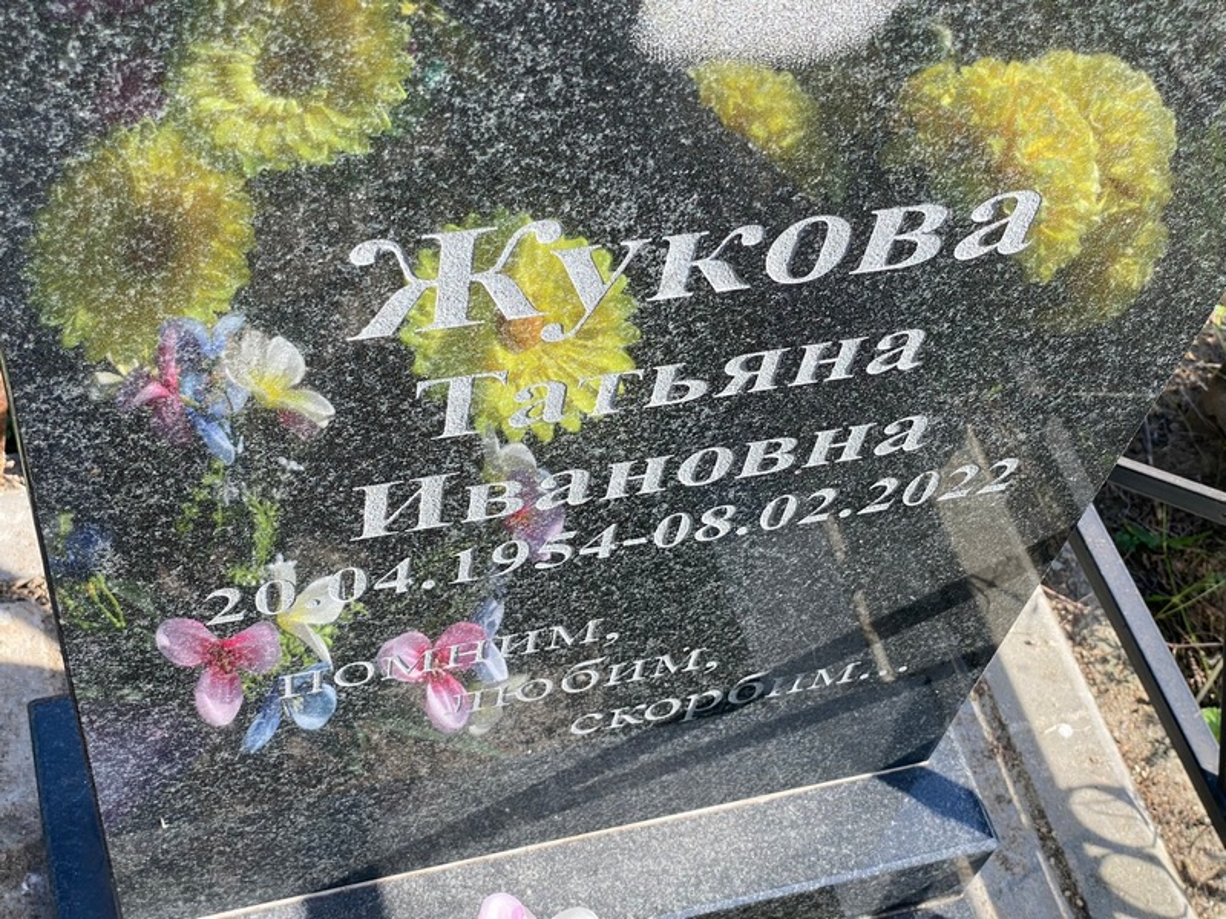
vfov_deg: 28.0
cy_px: 460
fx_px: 1842
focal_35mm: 52
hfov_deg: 36.8
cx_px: 613
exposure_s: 1/355
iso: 20
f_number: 2
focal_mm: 6
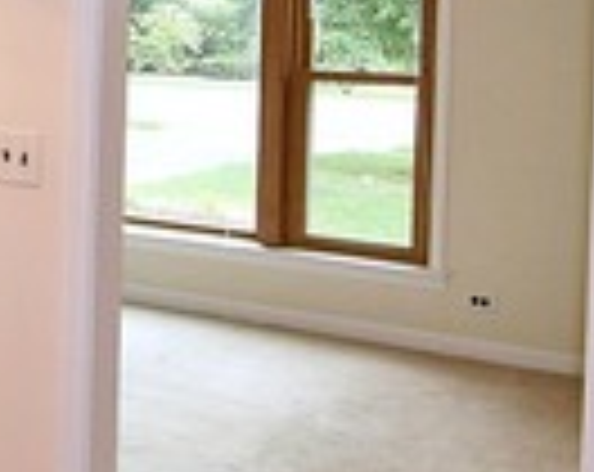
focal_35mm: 75
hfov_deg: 22.4
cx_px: -198
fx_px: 1321
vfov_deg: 19.8
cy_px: 34
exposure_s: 1/125
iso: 800
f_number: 5.6
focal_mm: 11
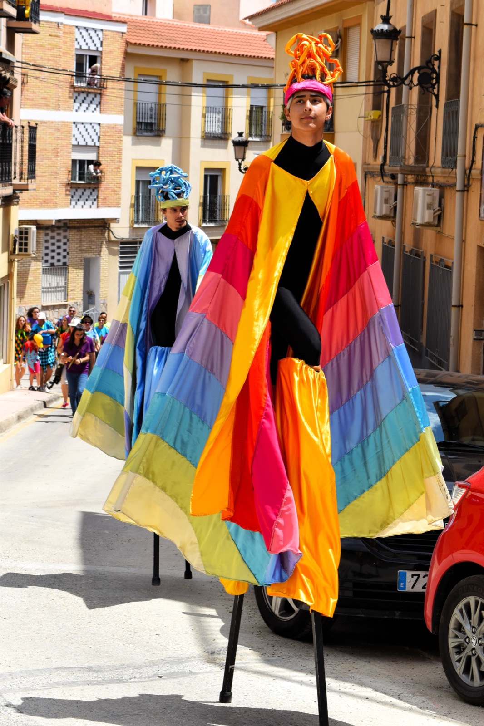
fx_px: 1664
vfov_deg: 24.6
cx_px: 242
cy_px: 363
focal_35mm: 82
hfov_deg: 16.5
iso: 200
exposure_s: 1/400
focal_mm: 55
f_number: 10
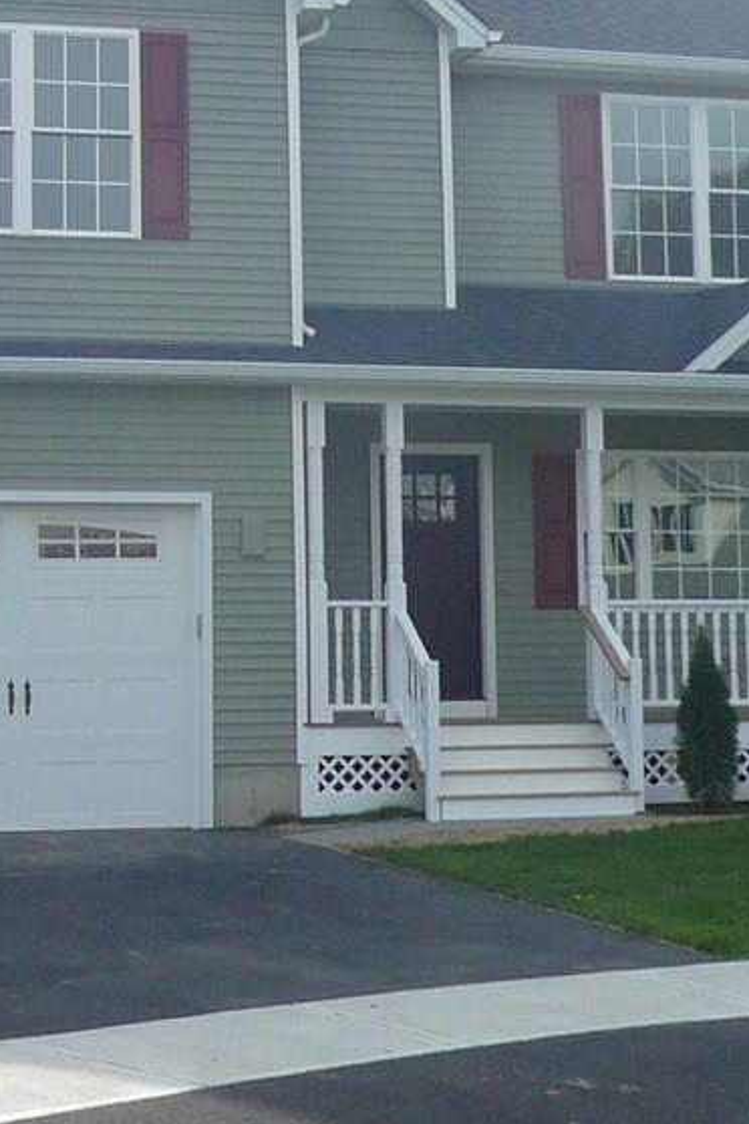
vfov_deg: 24.2
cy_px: 465
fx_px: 2621
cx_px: 113
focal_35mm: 84
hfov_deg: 16.1
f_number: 8
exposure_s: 1/200
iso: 100
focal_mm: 4.7
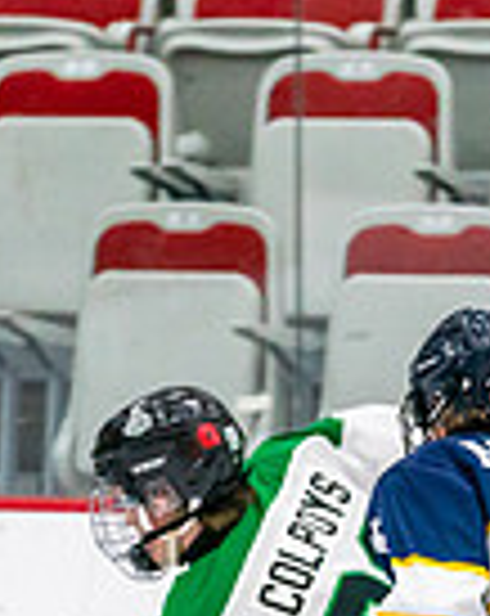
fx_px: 18170
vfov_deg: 1.9
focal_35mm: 999
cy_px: 821
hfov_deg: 1.5
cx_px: 217
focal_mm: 200
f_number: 2.8
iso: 3200
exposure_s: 1/1250
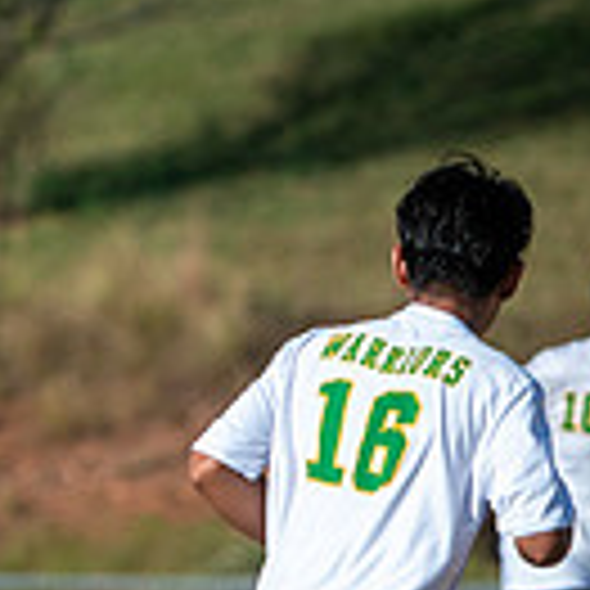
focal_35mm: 1091
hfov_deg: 1.6
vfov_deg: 1.6
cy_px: 572
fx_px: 21038
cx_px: -680
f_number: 5
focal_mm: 290
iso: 400
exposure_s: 1/2500
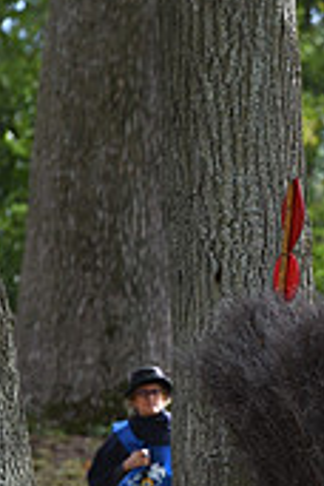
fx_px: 7532
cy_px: 415
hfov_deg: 2.4
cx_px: 816
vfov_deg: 3.7
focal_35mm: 558
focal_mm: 165
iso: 640
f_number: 4.5
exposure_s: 1/1250
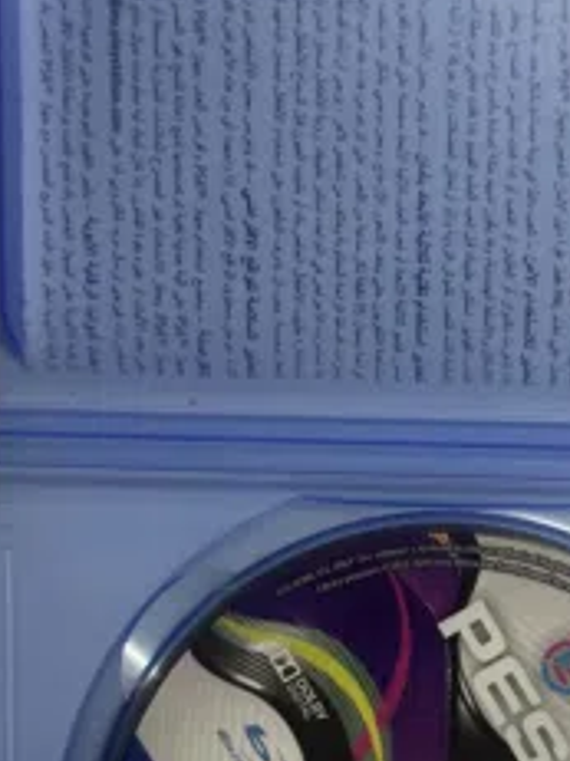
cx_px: 481
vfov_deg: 23.4
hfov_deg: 17.6
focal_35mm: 83
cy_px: 524
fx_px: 1824
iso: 640
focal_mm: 6.86
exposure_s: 1/25
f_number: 1.78
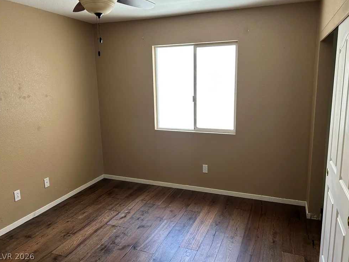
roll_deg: +1.6
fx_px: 272
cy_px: 126
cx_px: 177
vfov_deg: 51.4
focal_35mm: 27
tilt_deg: -9.9
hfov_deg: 65.3
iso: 125
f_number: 1.5
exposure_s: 1/60
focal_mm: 5.7
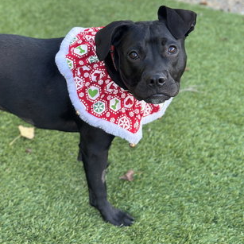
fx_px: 550
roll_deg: +3.8
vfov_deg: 25.0
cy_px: 120
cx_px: 46
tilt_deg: -35.3
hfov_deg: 24.6
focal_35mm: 69
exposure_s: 1/125
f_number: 1.78
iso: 100
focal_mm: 6.86
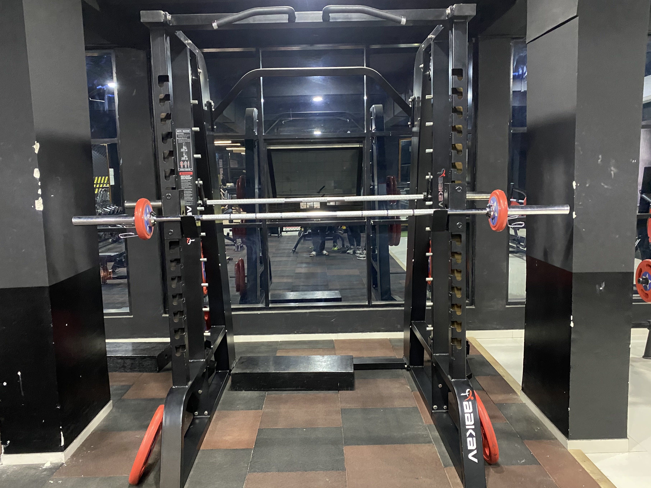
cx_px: 316
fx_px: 545
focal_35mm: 29
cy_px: 241
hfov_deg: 61.7
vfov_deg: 48.2
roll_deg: +1.8
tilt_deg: -8.3
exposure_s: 1/25
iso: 640
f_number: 1.8
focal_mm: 4.25
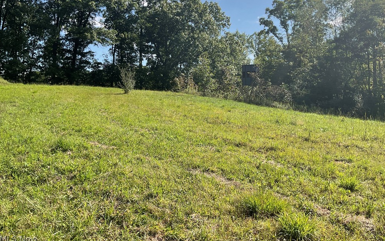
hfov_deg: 61.2
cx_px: 192
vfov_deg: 40.5
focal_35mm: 31
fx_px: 325
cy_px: 99
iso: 16
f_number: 1.8
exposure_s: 1/1342
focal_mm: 3
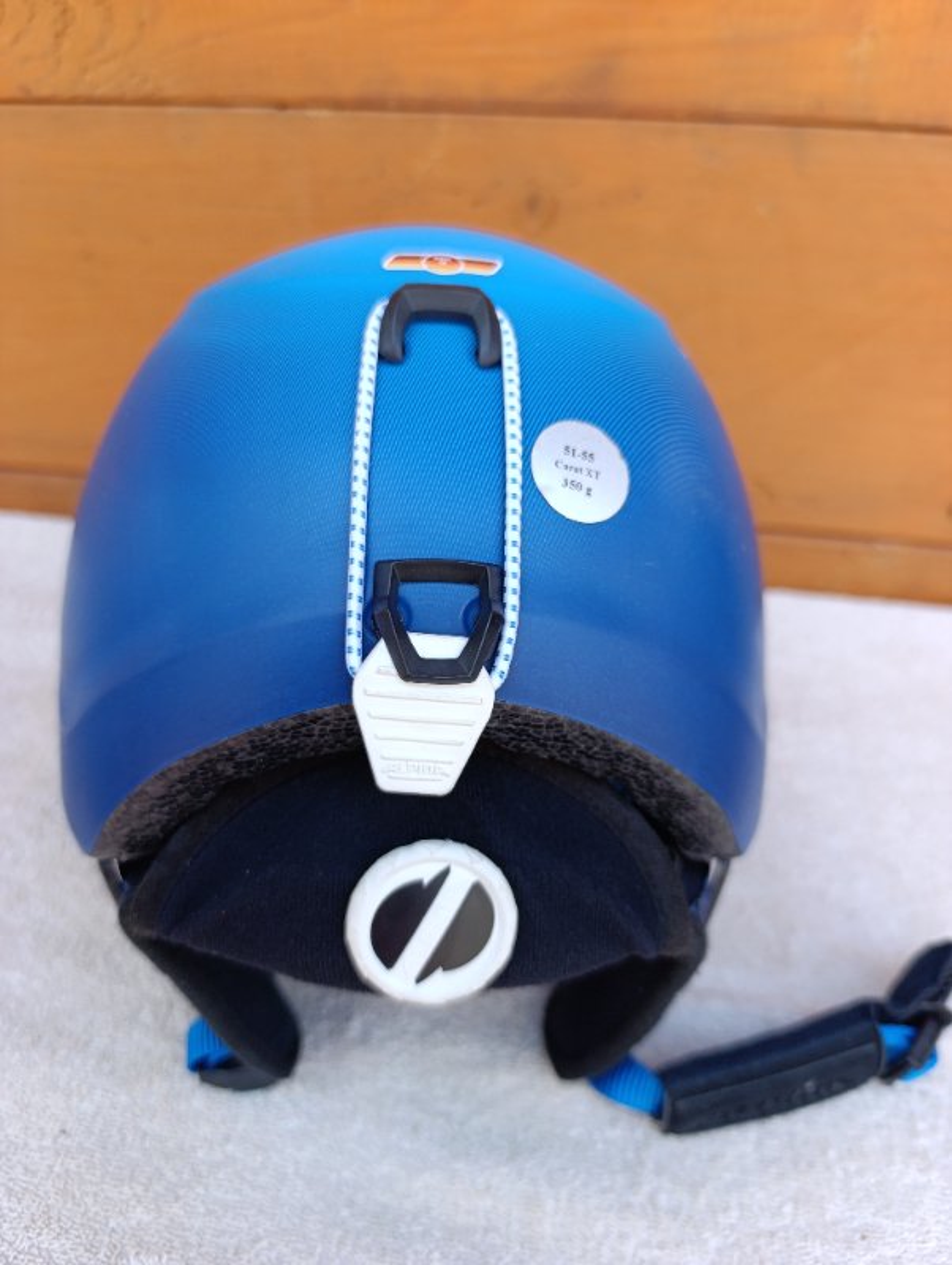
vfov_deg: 73.9
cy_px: 632
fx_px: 842
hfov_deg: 59.0
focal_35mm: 23
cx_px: 476
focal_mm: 6.14
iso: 160
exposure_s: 1/100
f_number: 1.6
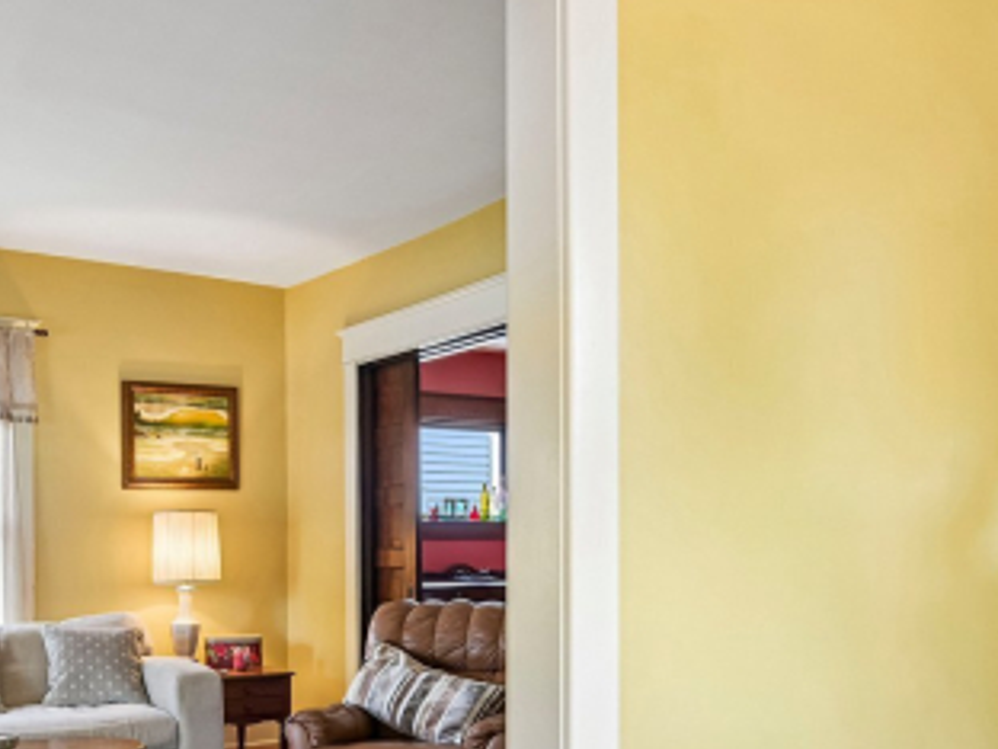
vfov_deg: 38.1
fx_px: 1067
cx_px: 390
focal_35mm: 37
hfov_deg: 49.8
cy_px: 522
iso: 400
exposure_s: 1/4
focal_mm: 16
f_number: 8
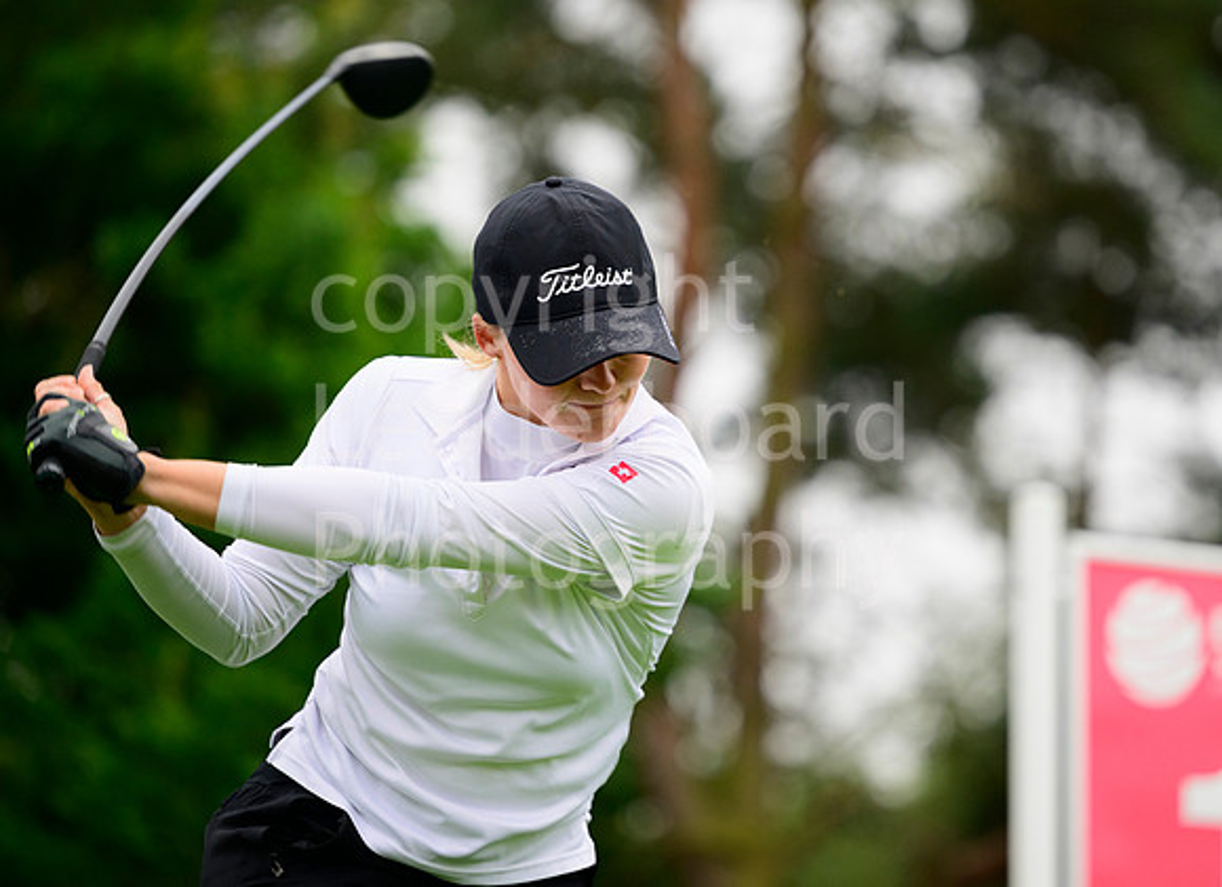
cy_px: 375
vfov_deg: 7.9
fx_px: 6395
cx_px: 767
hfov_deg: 10.9
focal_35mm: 183
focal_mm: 150
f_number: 2.8
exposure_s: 1/1250
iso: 1000
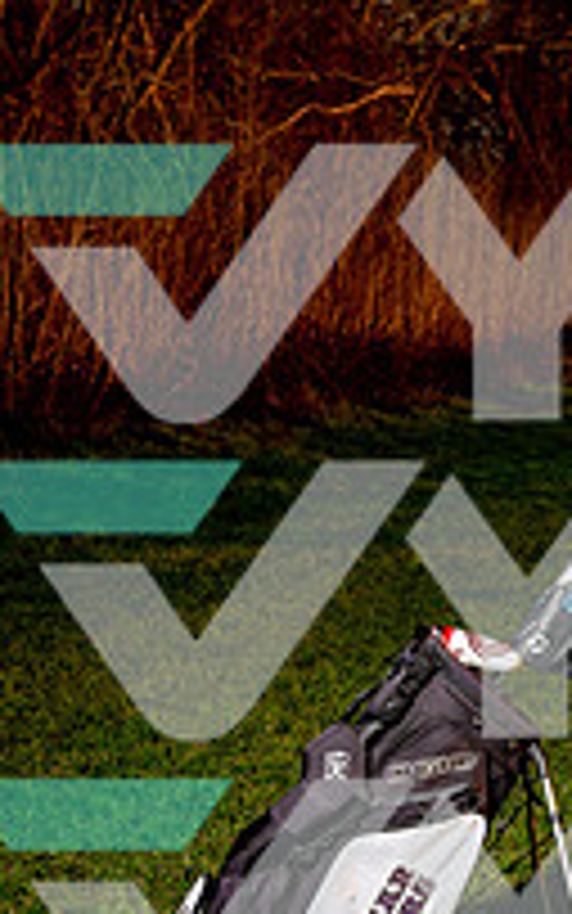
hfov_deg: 14.8
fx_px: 2144
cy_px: 603
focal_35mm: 86
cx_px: 635
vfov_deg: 24.0
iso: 100
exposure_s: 1/250
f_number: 4
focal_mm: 38
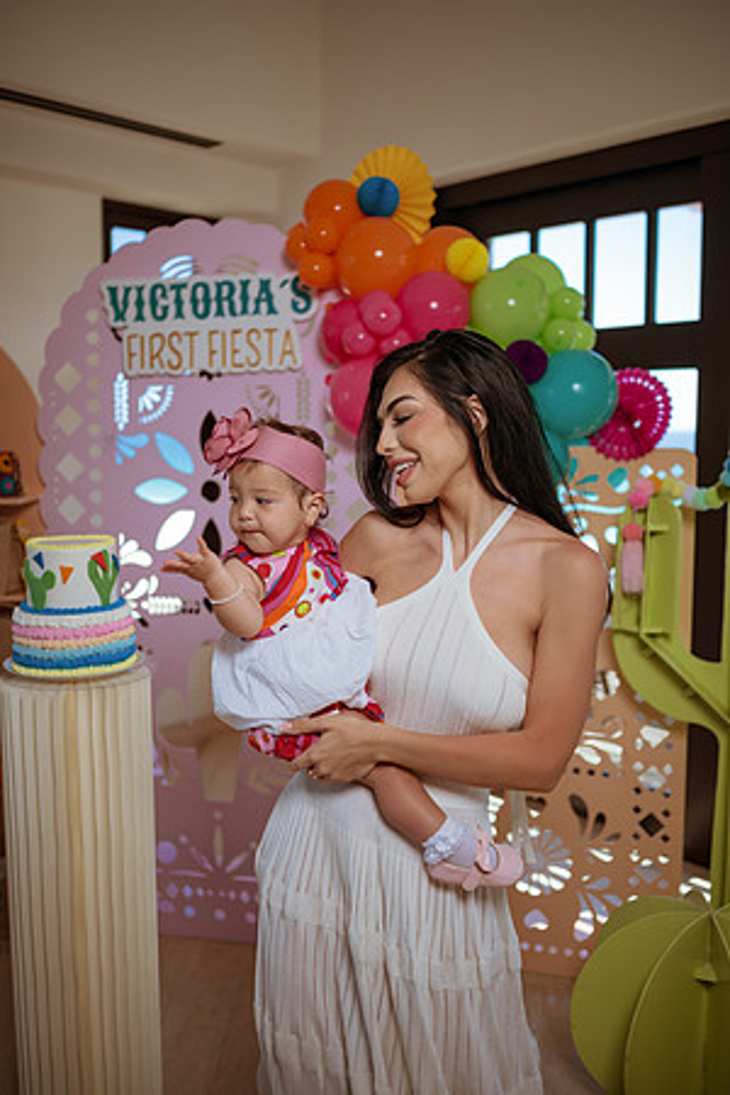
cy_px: 548
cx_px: 365
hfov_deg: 37.9
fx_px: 1065
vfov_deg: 54.4
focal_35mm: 35
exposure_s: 1/1250
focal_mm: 35
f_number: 1.8
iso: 160
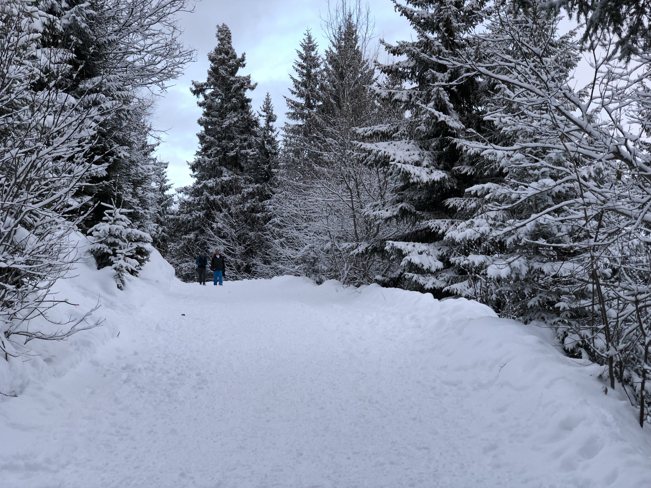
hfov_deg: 36.8
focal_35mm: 52
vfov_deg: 28.0
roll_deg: +0.8
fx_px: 978
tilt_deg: +10.6
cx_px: 326
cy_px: 244
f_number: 2.4
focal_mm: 6
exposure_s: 1/50
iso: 16
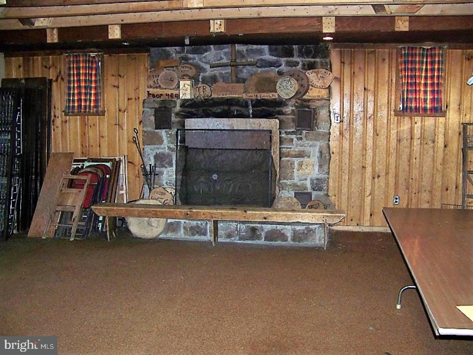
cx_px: 236
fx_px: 492
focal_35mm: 36
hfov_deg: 51.4
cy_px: 178
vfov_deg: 39.7
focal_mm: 5.85
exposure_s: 1/30
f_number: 2.8
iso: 200
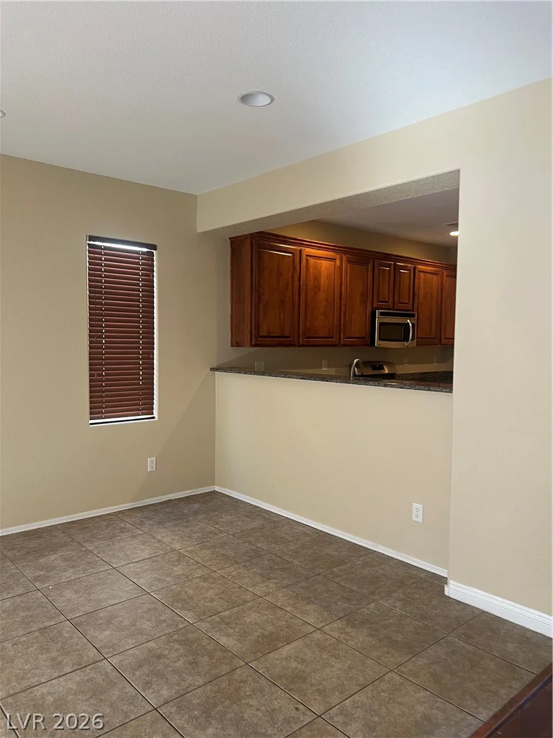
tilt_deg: +0.1
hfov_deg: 53.1
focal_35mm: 26
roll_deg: +0.0
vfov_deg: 67.3
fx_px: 554
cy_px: 369
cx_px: 276
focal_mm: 5.7
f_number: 1.5
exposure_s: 1/60
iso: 100
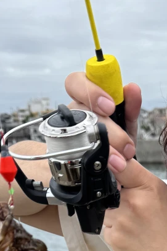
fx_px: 570
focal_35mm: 82
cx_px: 182
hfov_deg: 16.2
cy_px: 345
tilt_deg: -19.3
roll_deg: +0.2
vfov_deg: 21.8
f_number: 1.78
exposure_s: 1/707
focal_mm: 6.76
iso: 80
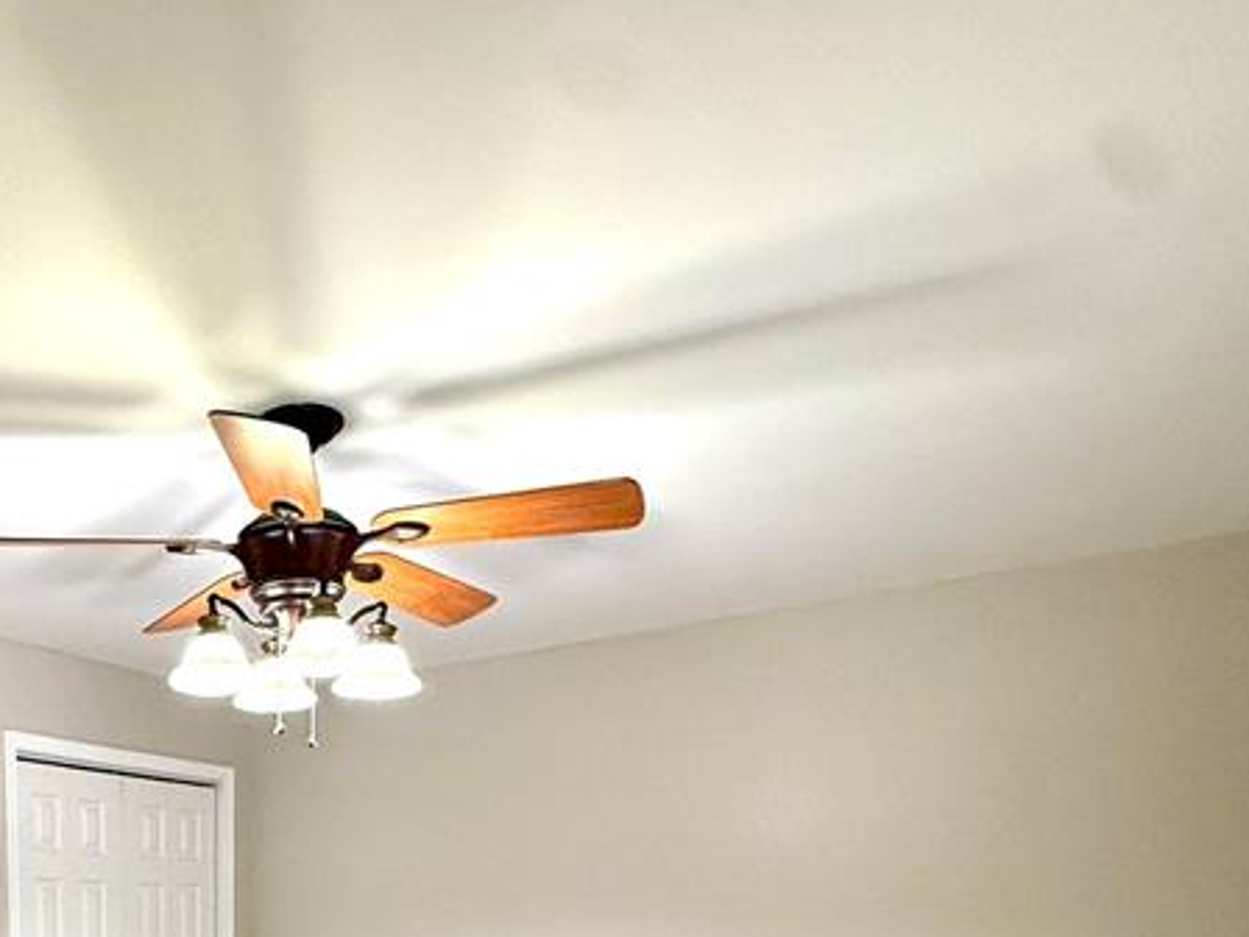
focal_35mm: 32
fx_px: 1155
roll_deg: +0.0
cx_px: 176
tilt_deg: -5.3
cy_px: 1043
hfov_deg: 51.6
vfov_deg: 36.8
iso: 400
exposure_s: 1/60
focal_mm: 2.22
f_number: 2.2
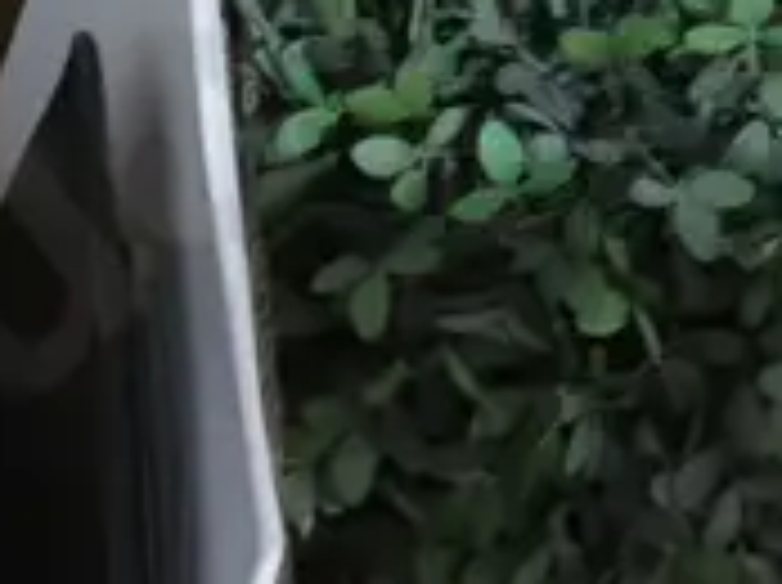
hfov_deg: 11.9
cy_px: 252
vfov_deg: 9.0
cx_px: 49
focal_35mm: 165
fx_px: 3722
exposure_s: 1/40
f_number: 5.6
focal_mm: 14
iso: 3200
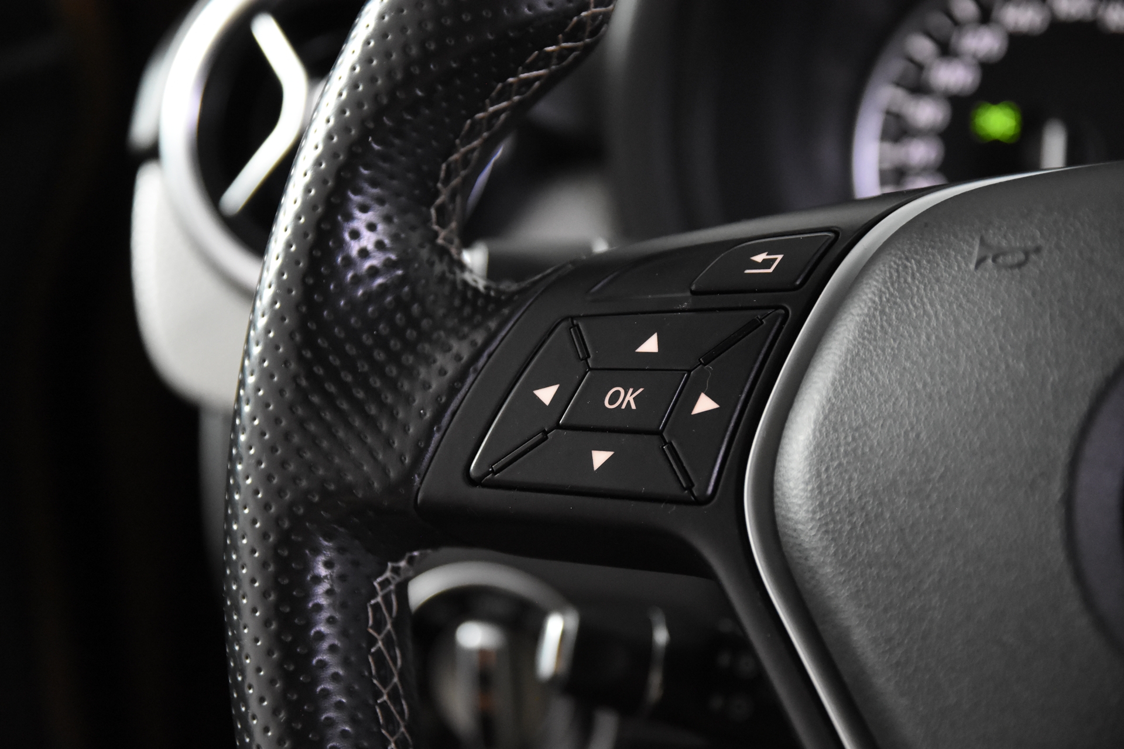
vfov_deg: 17.5
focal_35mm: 78
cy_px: 374
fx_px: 2435
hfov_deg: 26.0
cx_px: 562
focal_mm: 52
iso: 4500
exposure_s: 1/80
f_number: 3.8
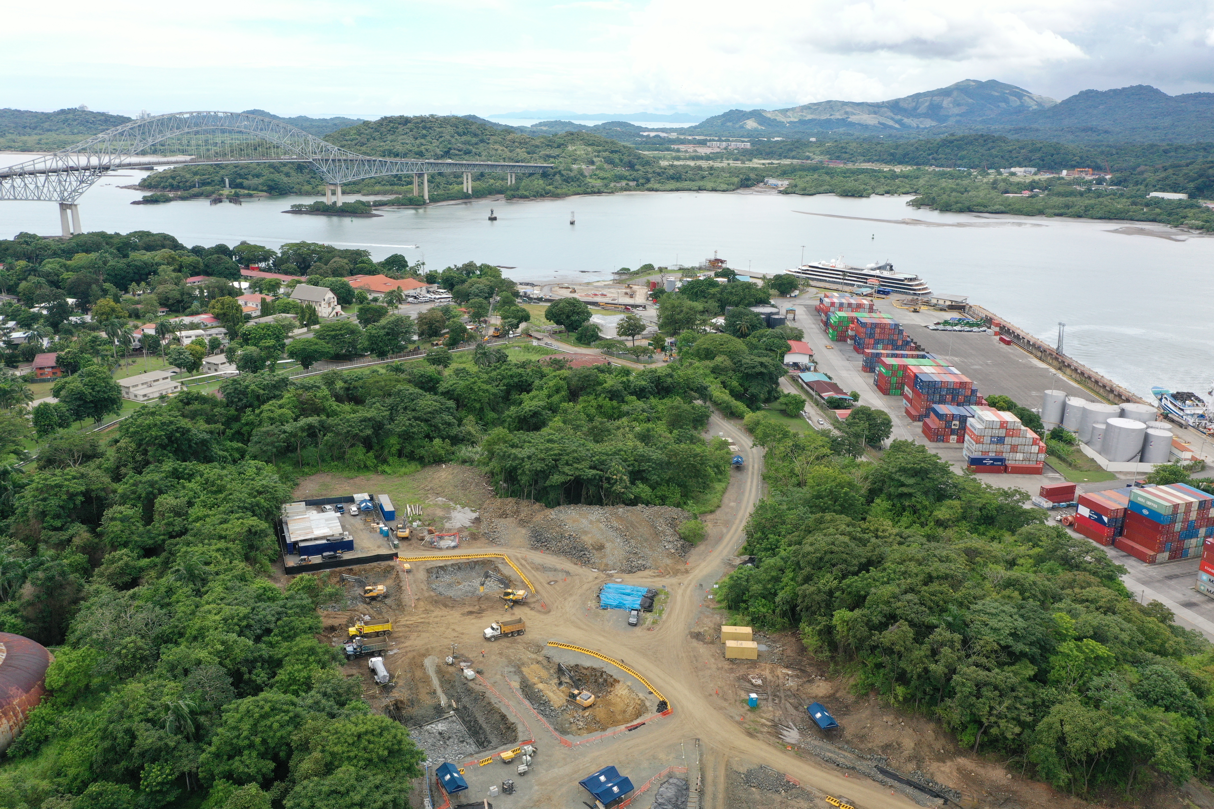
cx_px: 607
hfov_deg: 65.5
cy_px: 404
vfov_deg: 46.4
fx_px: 944
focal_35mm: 28
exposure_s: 1/160
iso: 200
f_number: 5.6
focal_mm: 10.26
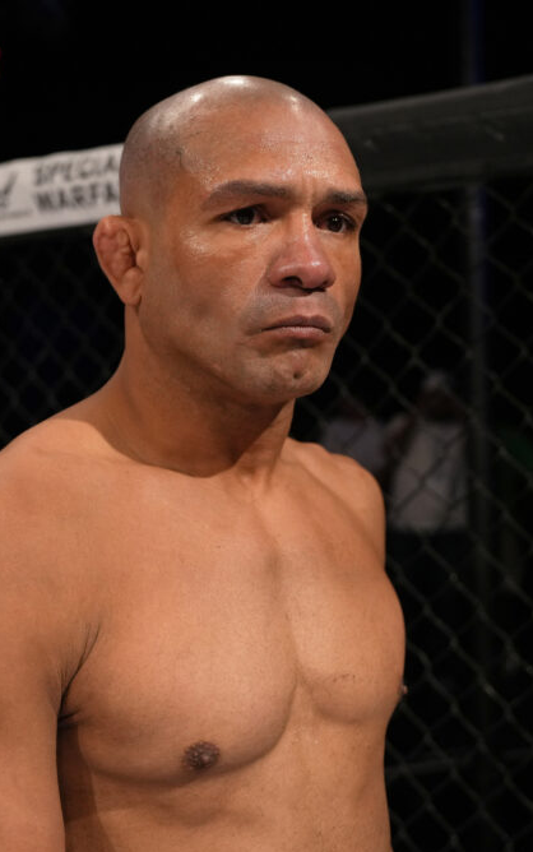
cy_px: 425
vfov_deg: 40.3
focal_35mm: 50
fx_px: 1161
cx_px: 261
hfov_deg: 25.9
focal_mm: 32
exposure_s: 1/1250
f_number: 2.8
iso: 1600
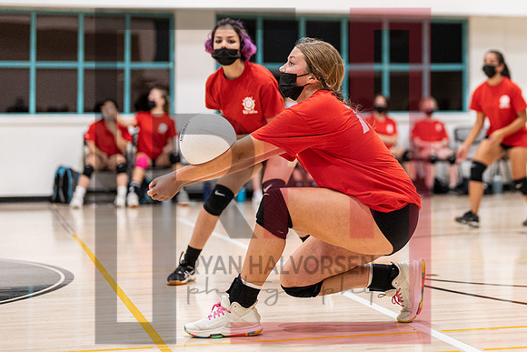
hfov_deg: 22.4
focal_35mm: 90
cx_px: 408
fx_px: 1313
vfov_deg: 15.1
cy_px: 57
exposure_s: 1/1600
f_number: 1.2
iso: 800
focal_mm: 50
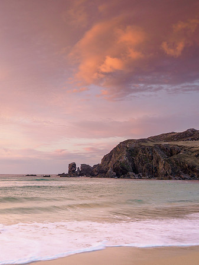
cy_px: 138
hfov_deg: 40.3
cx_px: 30
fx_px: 255
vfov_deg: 55.1
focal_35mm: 33
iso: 200
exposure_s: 1/5
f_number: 7.1
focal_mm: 12
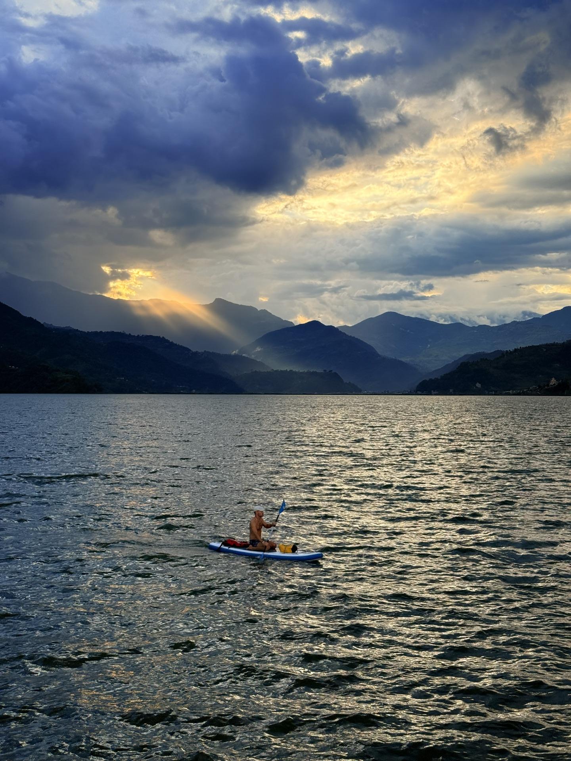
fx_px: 1056
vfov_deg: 39.7
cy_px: 380
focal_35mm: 48
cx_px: 286
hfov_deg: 30.3
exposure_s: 1/1754
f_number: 1.78
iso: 80
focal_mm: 6.76
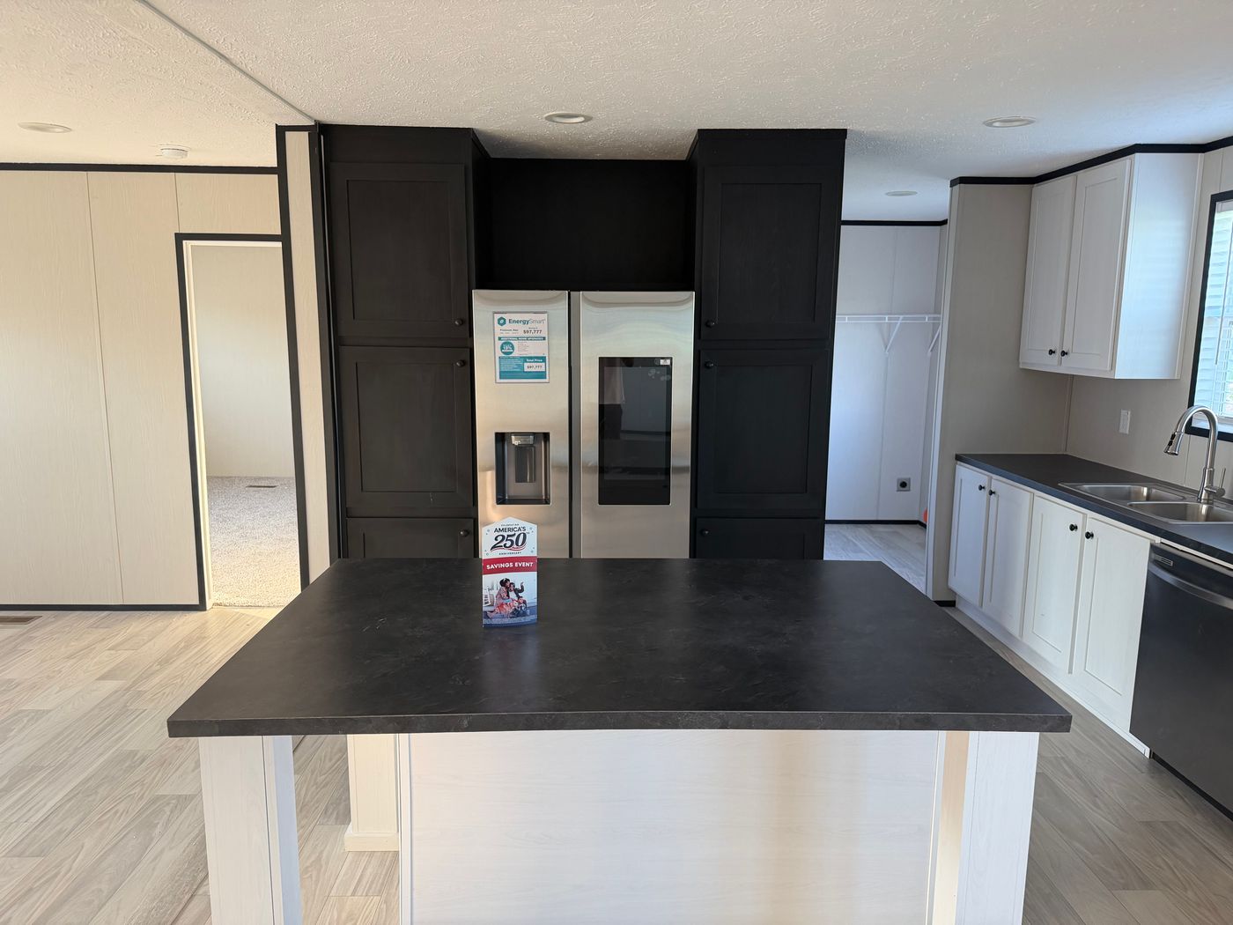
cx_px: 616
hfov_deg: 71.6
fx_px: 855
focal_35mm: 24
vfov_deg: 56.8
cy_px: 462
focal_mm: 6.76
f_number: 1.78
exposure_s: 1/82
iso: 200
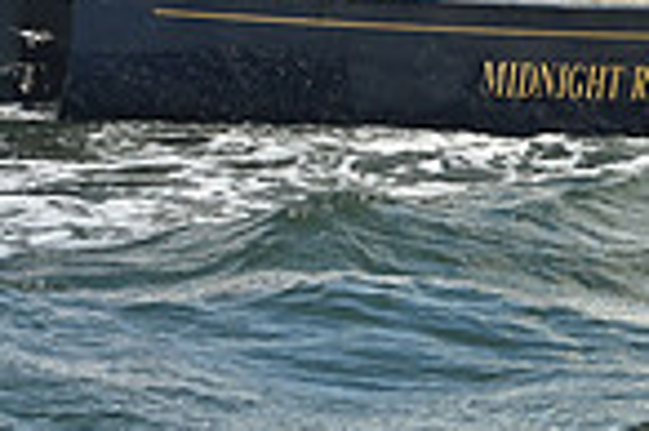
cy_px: -411
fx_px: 5600
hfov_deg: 6.5
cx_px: 956
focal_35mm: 311
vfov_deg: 4.4
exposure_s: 1/1250
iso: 250
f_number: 7.1
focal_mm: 78
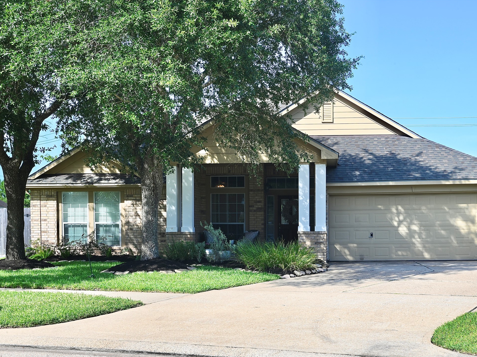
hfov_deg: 38.1
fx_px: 689
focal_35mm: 50
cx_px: 263
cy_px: 178
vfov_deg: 29.1
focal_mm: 46
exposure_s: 1/60
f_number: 18
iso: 200
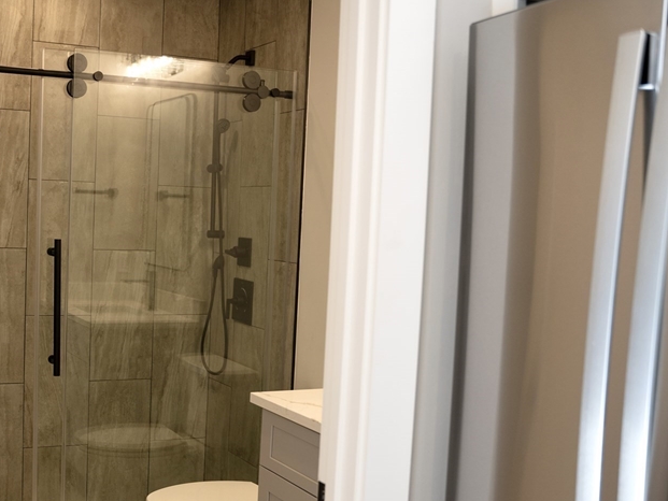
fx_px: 903
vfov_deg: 30.9
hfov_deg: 39.7
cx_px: 186
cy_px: 296
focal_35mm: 47
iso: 400
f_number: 2.8
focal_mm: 29.5
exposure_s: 1/250
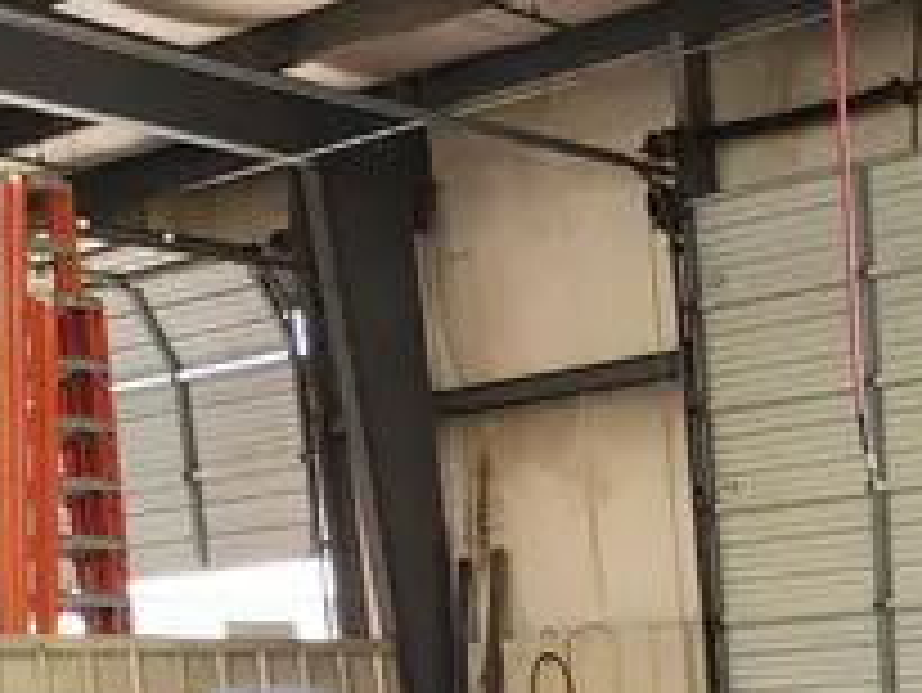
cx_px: 877
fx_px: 2479
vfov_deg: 13.3
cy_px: 1465
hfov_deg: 20.5
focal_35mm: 93
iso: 100
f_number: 1.8
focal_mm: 5.4
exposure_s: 1/120
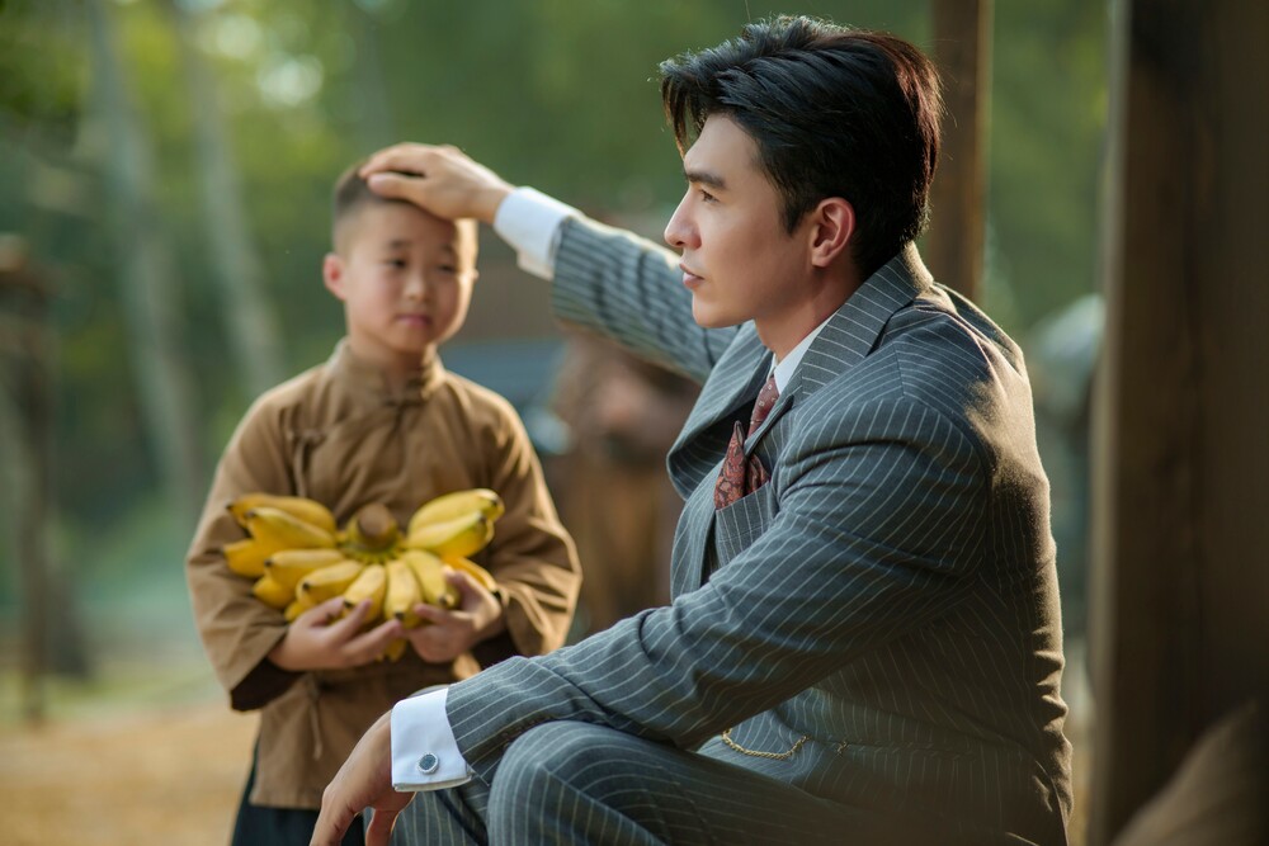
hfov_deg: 23.9
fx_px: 2996
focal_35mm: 85
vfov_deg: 16.1
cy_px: 423
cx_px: 634
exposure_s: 1/2500
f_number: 1.8
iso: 250
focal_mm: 85
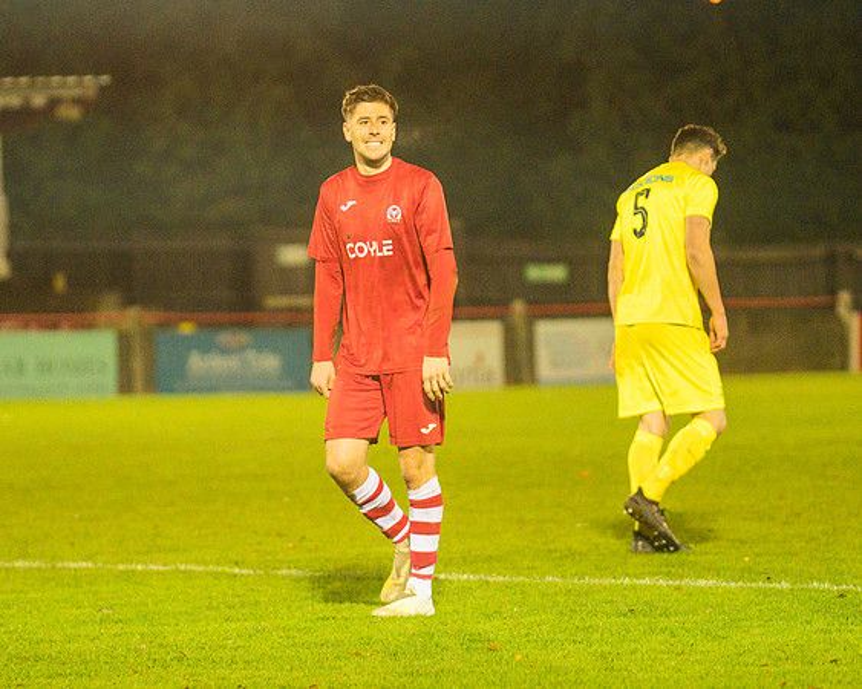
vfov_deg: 5.4
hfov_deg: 6.7
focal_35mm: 288
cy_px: 344
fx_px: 7338
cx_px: 378
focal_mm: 170
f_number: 2.8
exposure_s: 1/500
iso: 5000
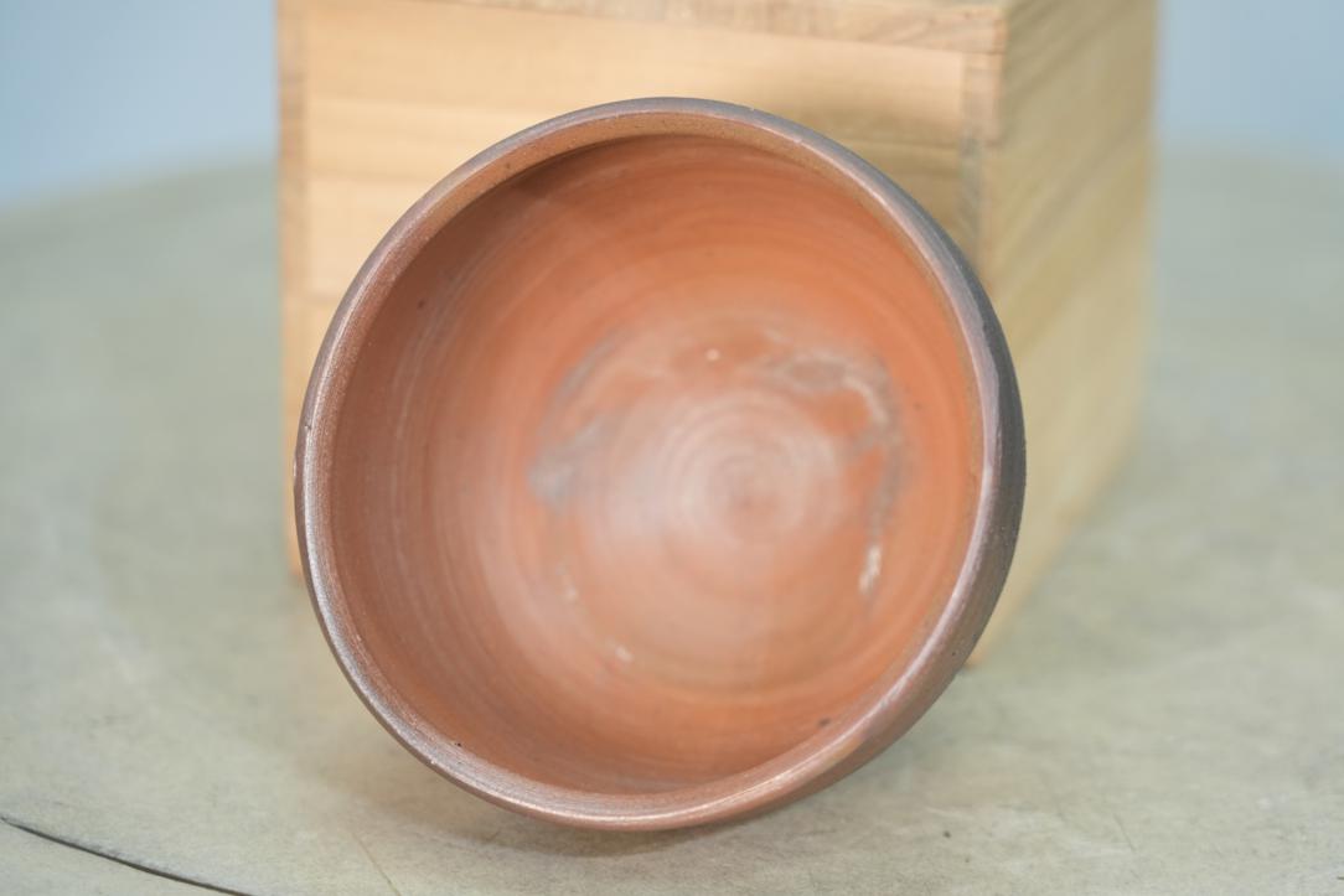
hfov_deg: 19.5
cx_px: 672
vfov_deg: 13.0
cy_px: 448
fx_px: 3920
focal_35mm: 105
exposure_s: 1/125
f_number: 4
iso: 1600
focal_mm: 105
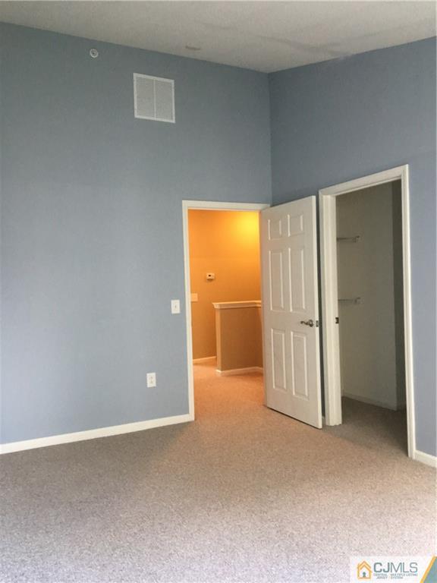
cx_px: 218
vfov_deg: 61.7
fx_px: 488
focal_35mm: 29
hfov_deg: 48.2
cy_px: 292
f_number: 2.2
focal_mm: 4.15
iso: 200
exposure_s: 1/30
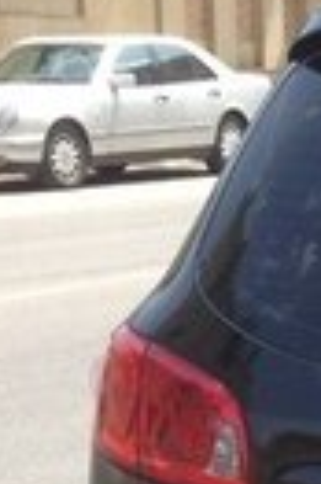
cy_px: 563
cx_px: 668
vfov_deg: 11.7
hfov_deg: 7.6
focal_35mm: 173
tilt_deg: -11.3
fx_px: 2320
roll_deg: -1.1
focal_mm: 4.12
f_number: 2.4
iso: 50
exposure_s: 1/497
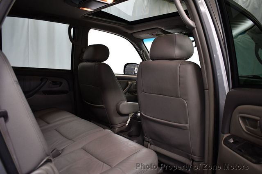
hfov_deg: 60.3
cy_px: 87
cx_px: 131
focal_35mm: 31
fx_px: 225
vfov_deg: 42.3
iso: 1400
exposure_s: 1/125
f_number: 3.8
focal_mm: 21
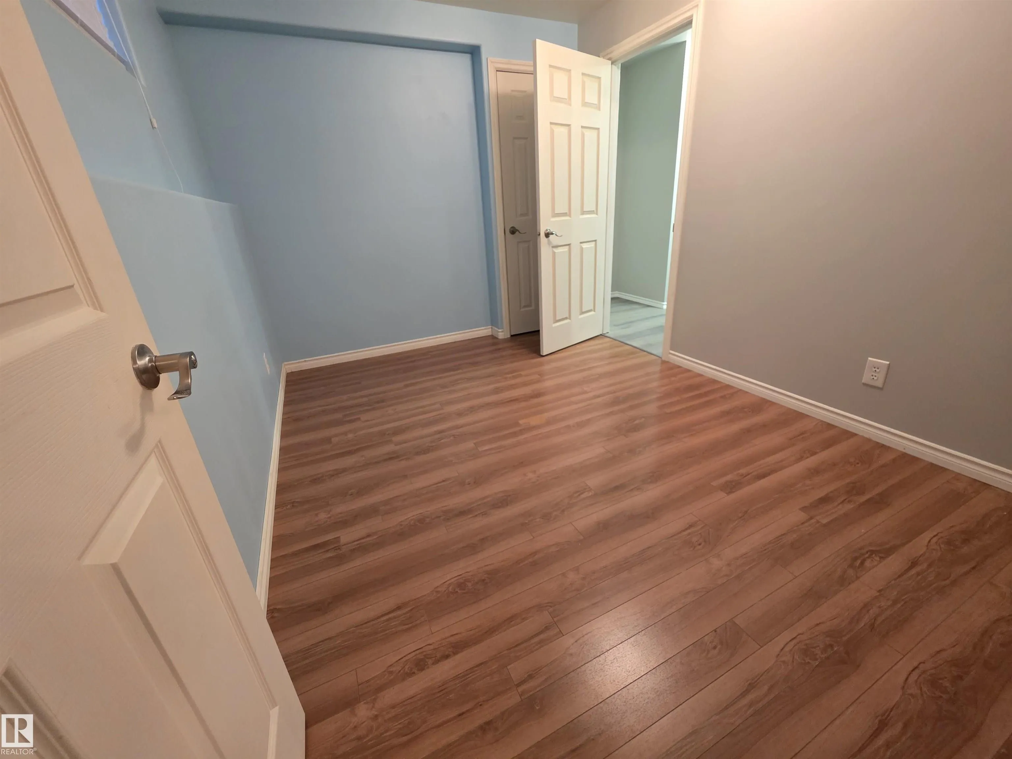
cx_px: 506
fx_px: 380
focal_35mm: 13
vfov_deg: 89.9
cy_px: 380
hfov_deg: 106.2
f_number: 1.9
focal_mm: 2.2
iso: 500
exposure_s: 1/60
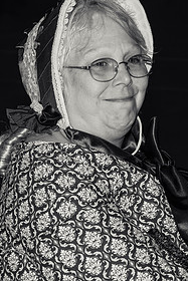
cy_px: 136
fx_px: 1752
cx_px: 119
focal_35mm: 224
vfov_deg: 9.2
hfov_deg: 6.1
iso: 100
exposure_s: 1/200
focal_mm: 85
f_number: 8
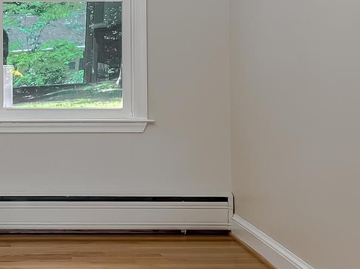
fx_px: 935
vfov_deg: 16.1
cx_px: -27
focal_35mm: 90
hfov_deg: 20.8
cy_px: 5
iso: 50
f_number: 1.6
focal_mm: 5.1
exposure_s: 1/120
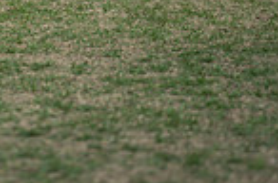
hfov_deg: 2.4
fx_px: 6751
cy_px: -180
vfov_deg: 1.5
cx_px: -207
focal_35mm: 878
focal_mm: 200
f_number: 3.2
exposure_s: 1/4000
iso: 160
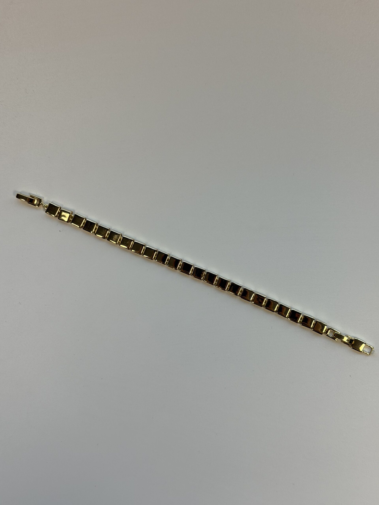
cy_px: 252
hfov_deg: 30.3
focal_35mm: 48
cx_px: 190
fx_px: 701
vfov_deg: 39.7
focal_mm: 6.76
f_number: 1.78
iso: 64
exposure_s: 1/231
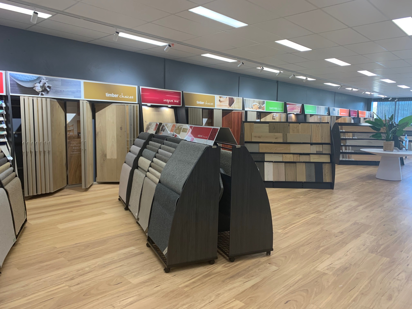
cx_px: 206
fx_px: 309
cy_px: 154
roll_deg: -1.4
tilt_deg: -7.6
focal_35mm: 26
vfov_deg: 53.1
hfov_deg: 67.3
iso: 80
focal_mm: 4.25
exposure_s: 1/121
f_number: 1.8
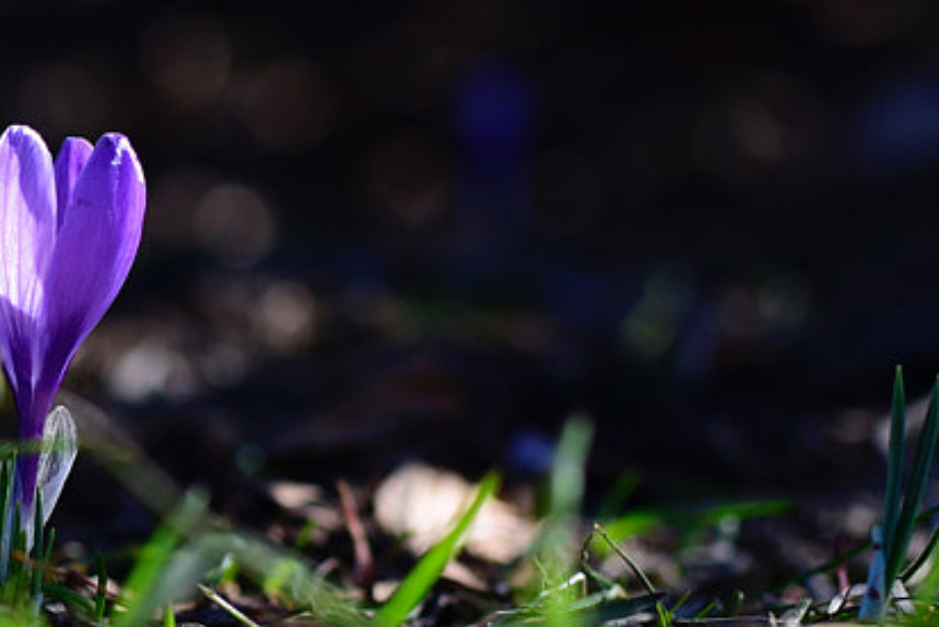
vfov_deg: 10.1
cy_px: 344
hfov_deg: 14.4
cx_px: -335
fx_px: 3548
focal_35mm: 136
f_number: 2.8
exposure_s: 1/640
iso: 64
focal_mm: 35
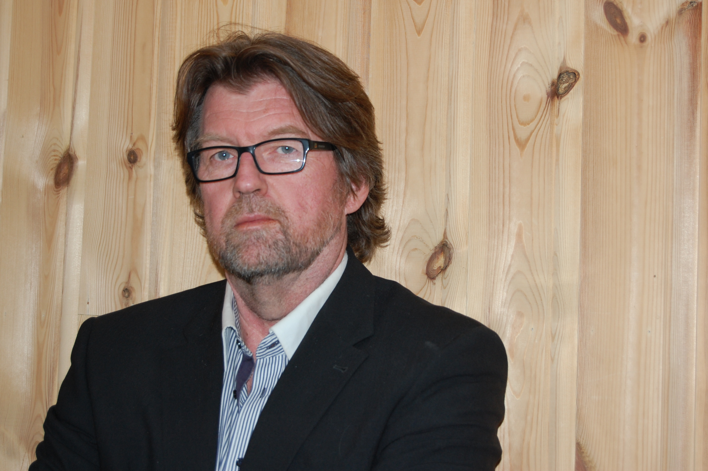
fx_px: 1474
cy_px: 236
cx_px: 354
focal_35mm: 75
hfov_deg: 27.0
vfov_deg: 18.1
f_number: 5.6
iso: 400
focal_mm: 50
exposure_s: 1/60
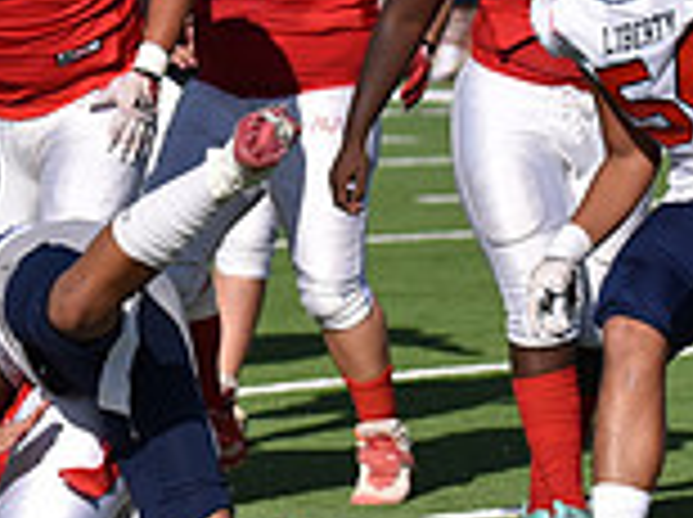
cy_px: 264
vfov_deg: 2.7
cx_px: 32
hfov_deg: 3.6
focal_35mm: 545
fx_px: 10894
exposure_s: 1/4000
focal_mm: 150
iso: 400
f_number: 5.6
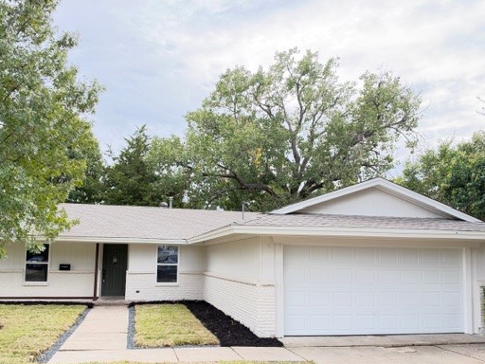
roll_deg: -0.7
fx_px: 420
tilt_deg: +6.8
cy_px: 221
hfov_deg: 59.9
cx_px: 223
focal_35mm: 30
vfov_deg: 46.5
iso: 100
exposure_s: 1/469
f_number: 1.8
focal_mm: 6.93
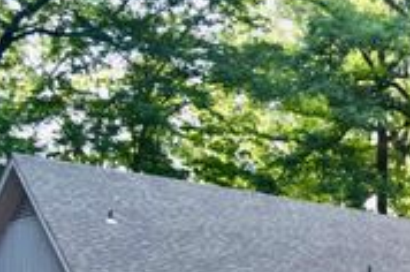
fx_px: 864
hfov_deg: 24.1
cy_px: 347
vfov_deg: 16.9
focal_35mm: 76
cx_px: 500
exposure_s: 1/100
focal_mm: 18
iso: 800
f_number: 5
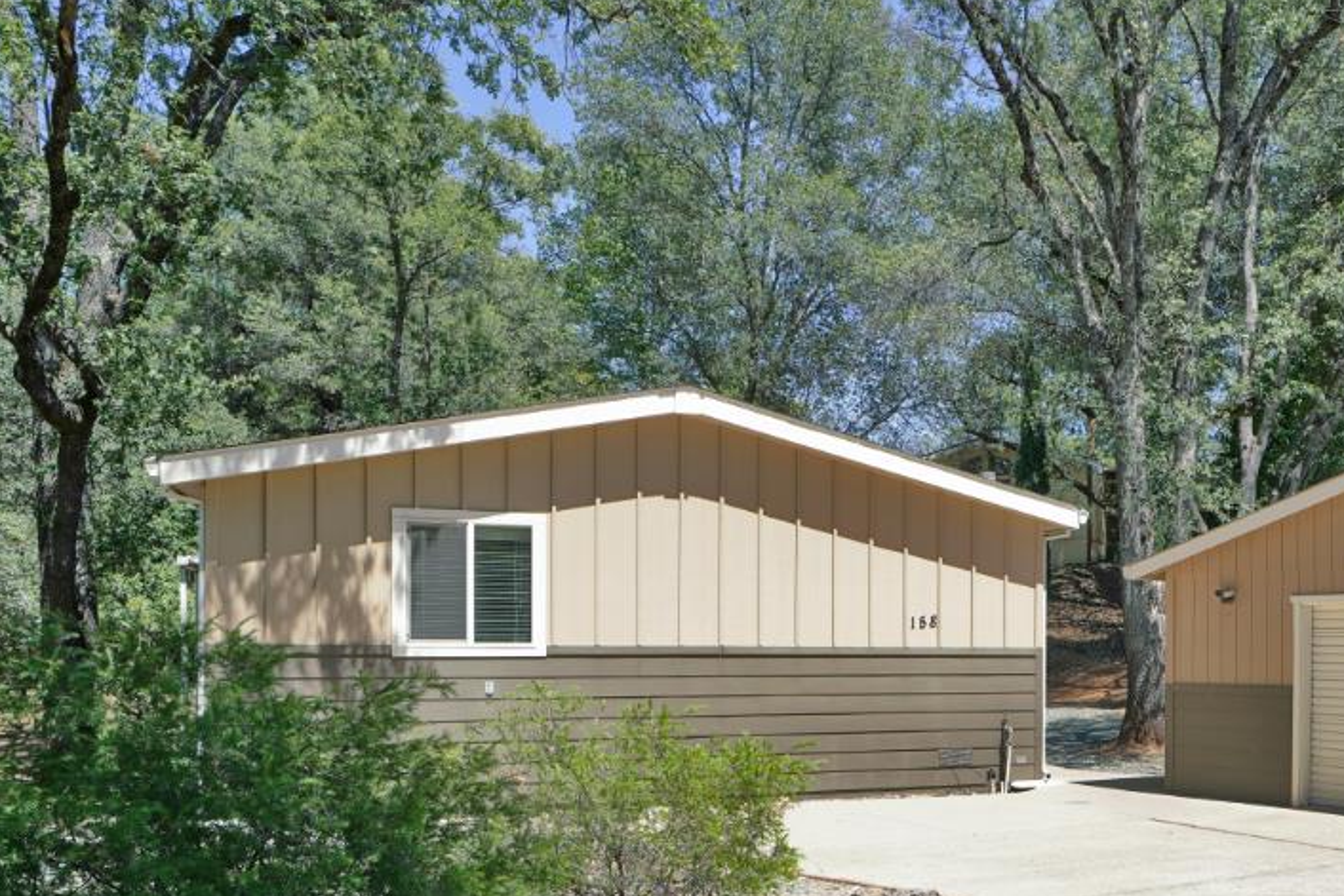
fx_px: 1270
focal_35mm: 34
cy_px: 639
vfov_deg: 38.2
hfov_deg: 52.5
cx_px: 1060
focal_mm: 16
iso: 100
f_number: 7.1
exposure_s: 1/250
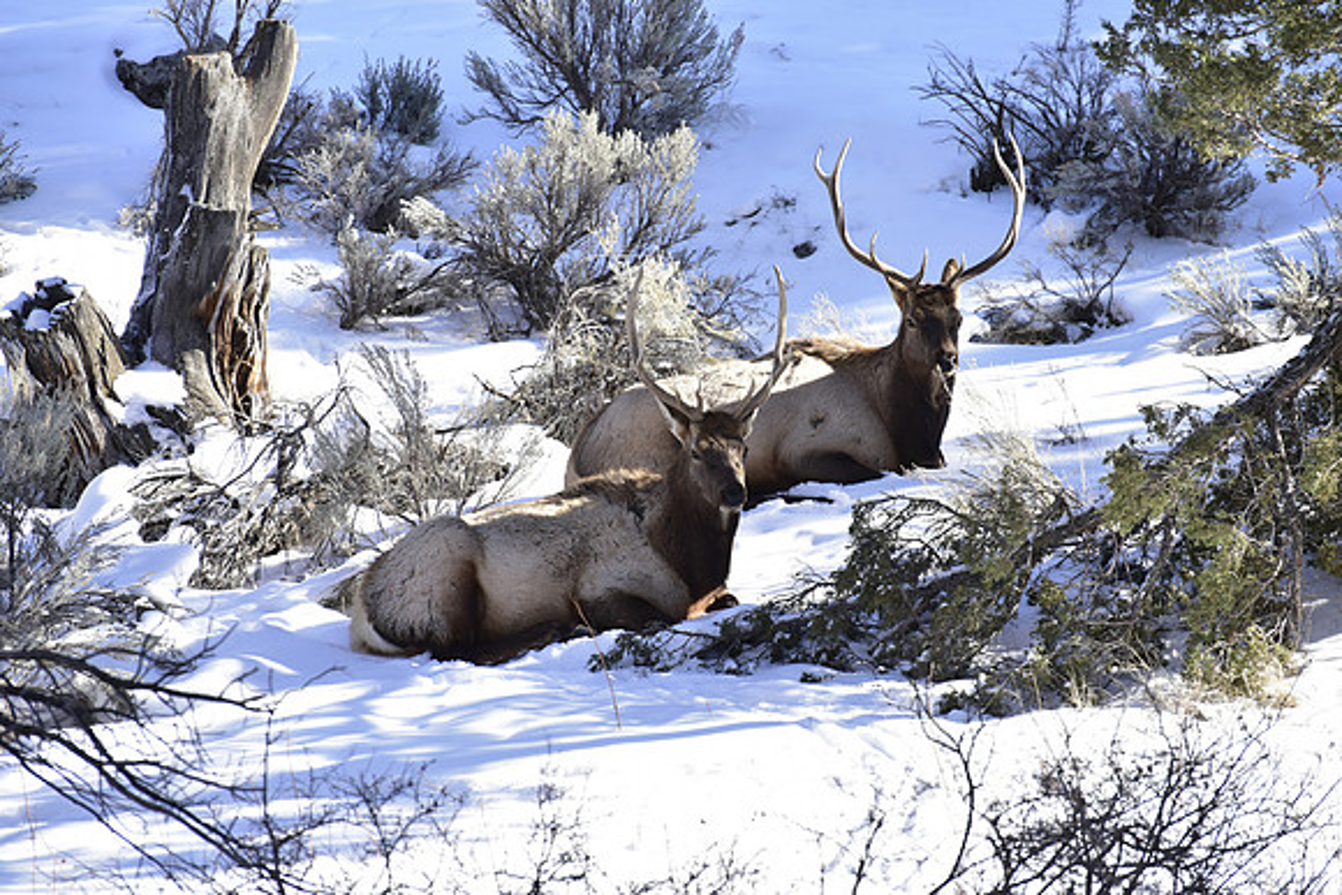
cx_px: 671
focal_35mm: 250
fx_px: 9321
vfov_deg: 5.5
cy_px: 448
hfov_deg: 8.2
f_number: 7.1
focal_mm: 250
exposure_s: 1/640
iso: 640
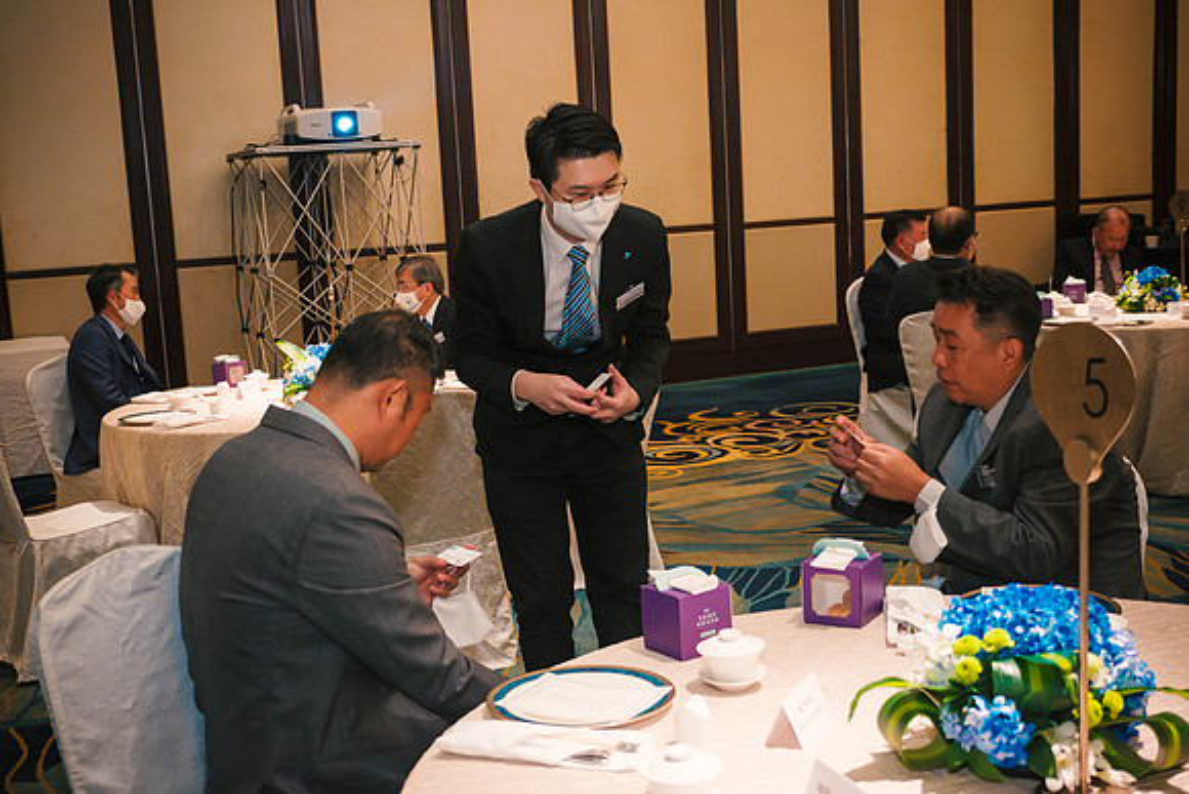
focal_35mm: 47
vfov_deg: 28.8
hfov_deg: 42.1
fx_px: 1546
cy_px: 397
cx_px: 594
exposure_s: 1/125
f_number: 2.8
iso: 1600
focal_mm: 22
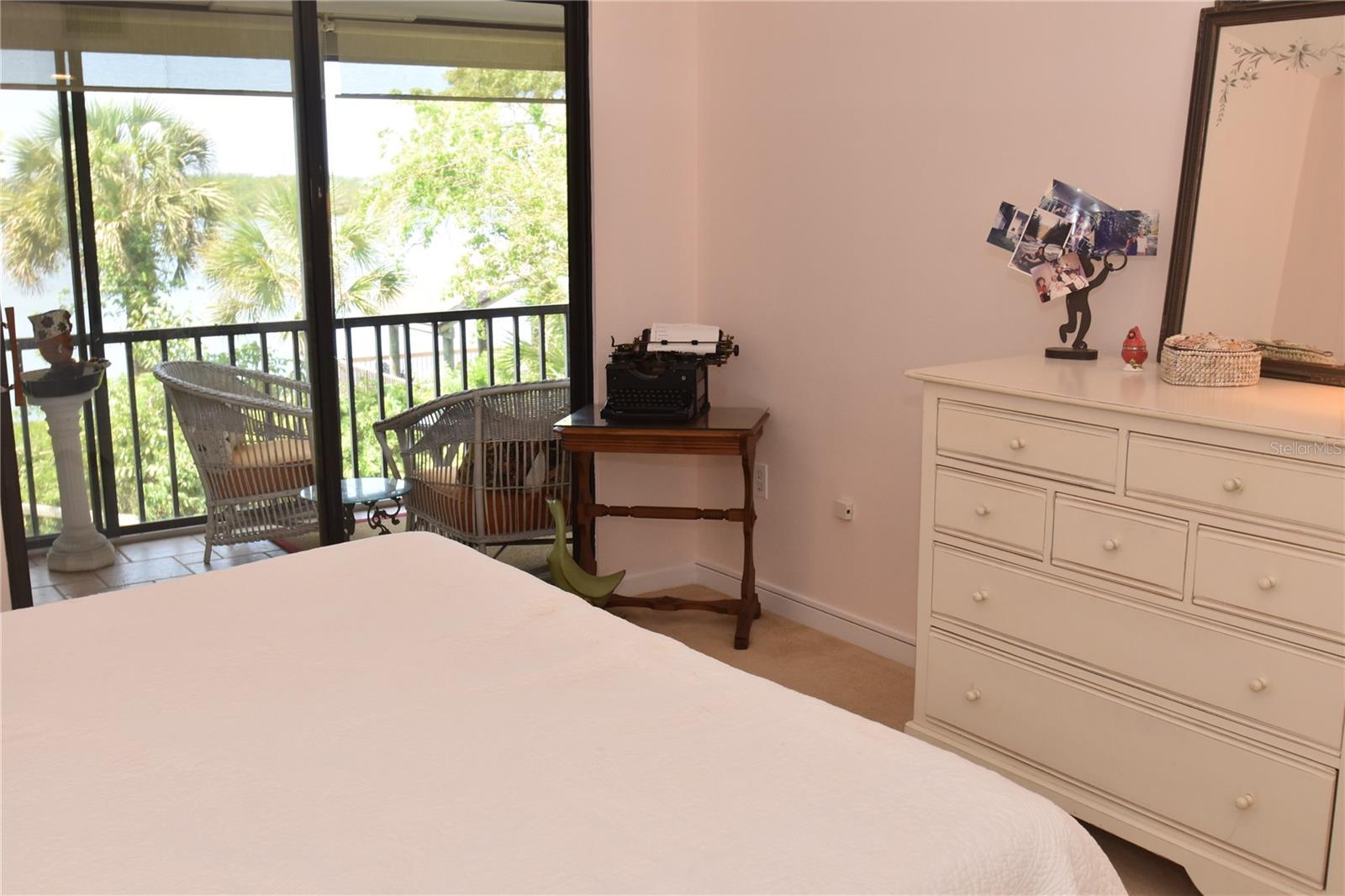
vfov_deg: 36.9
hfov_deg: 53.1
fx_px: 1345
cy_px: 448
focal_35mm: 36
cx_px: 672
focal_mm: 24
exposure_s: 1/125
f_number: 5.6
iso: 720
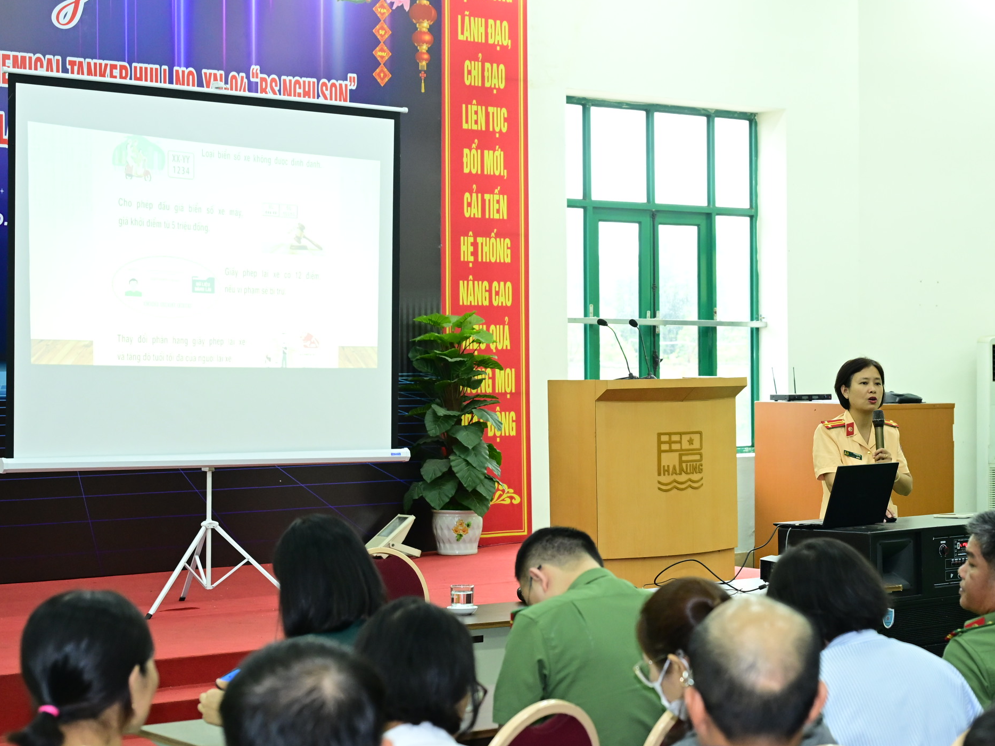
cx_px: 631
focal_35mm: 70
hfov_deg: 27.7
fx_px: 2012
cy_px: 419
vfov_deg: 21.0
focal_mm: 45
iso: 2500
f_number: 4
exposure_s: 1/160
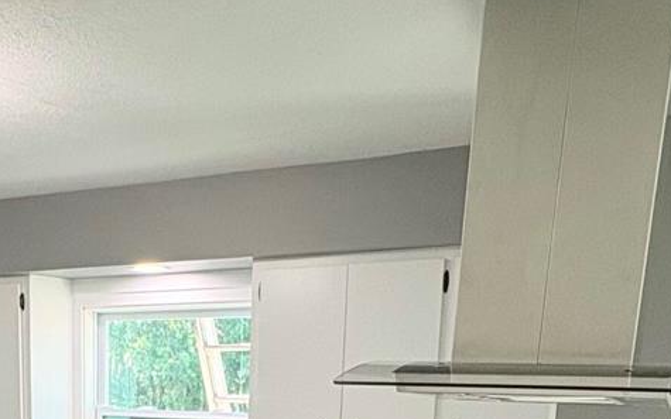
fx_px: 914
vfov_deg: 22.0
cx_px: 191
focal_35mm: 50
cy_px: 608
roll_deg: -0.5
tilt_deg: -11.4
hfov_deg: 39.5
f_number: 2.2
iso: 160
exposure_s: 1/120
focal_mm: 2.22
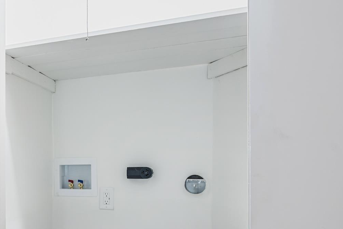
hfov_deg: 43.5
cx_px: 26
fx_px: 383
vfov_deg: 32.6
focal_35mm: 40
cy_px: 174
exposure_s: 1
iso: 400
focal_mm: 20.6
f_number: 6.3
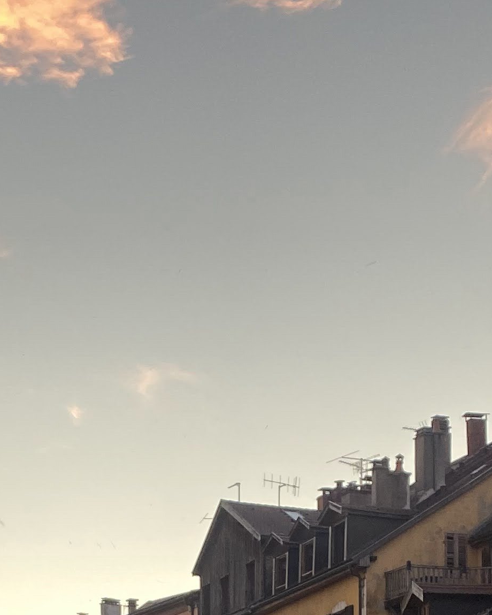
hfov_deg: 17.1
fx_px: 1620
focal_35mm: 89
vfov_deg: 19.1
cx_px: 106
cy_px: 898
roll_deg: +0.8
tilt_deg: +1.9
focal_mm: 4.25
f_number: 1.8
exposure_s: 1/100
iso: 64
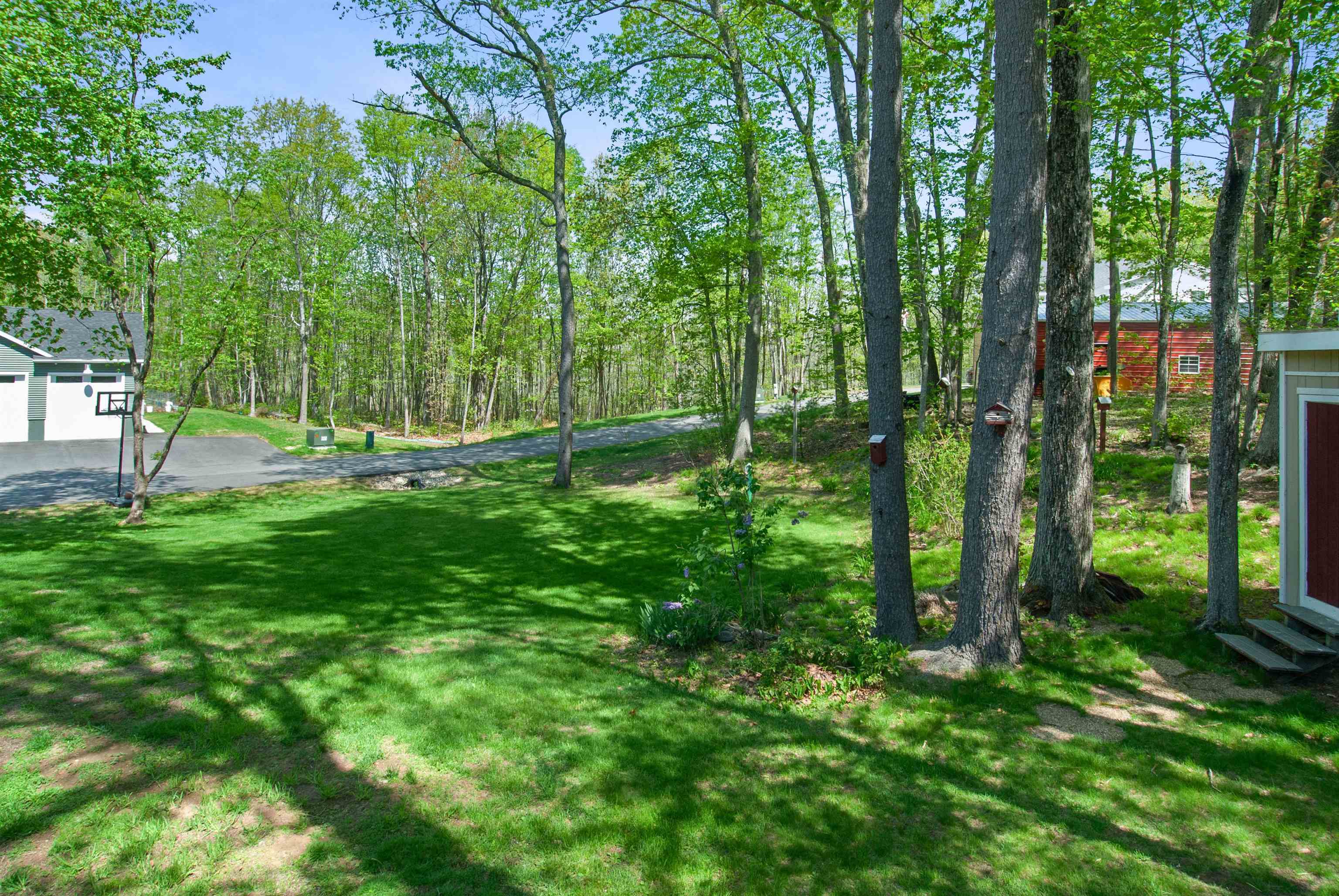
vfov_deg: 67.5
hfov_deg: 89.9
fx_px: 670
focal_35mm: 18
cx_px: 670
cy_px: 448
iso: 200
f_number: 11
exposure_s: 1/80
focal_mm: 12
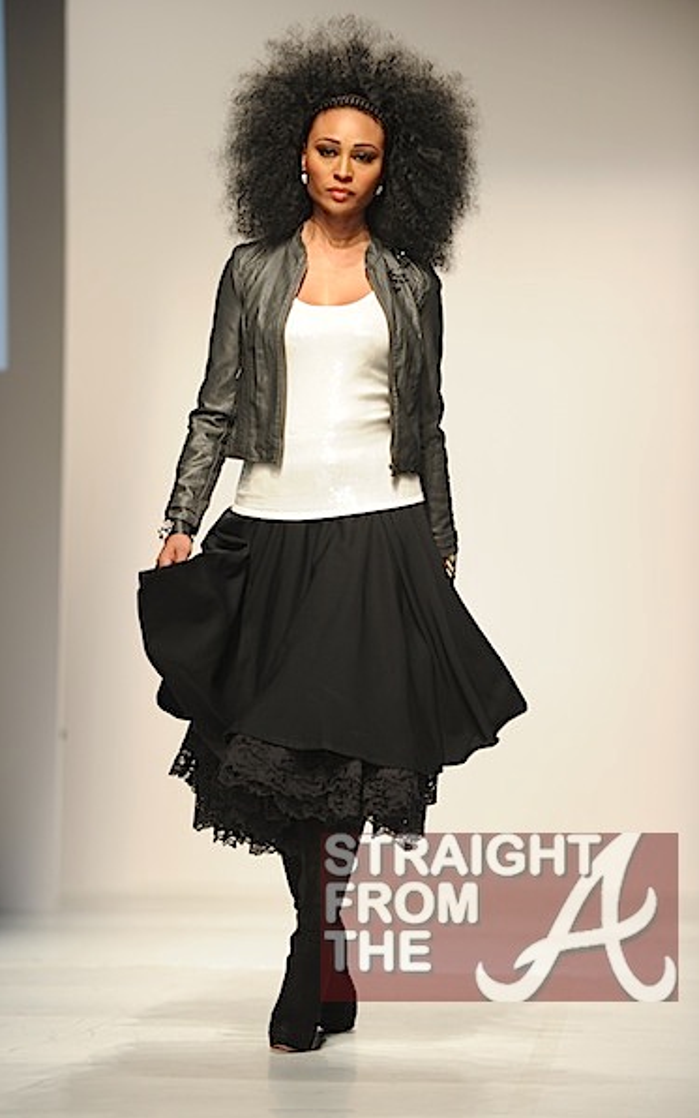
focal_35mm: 205
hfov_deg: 6.4
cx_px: 342
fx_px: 6242
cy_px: 561
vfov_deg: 10.2
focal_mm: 200
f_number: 3.3
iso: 800
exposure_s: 1/350
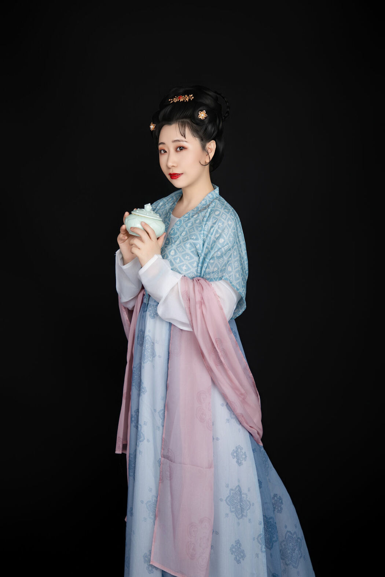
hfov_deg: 22.3
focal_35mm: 61
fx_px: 978
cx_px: 192
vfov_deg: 32.9
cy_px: 288
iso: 100
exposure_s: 1/125
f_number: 4.5
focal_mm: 62
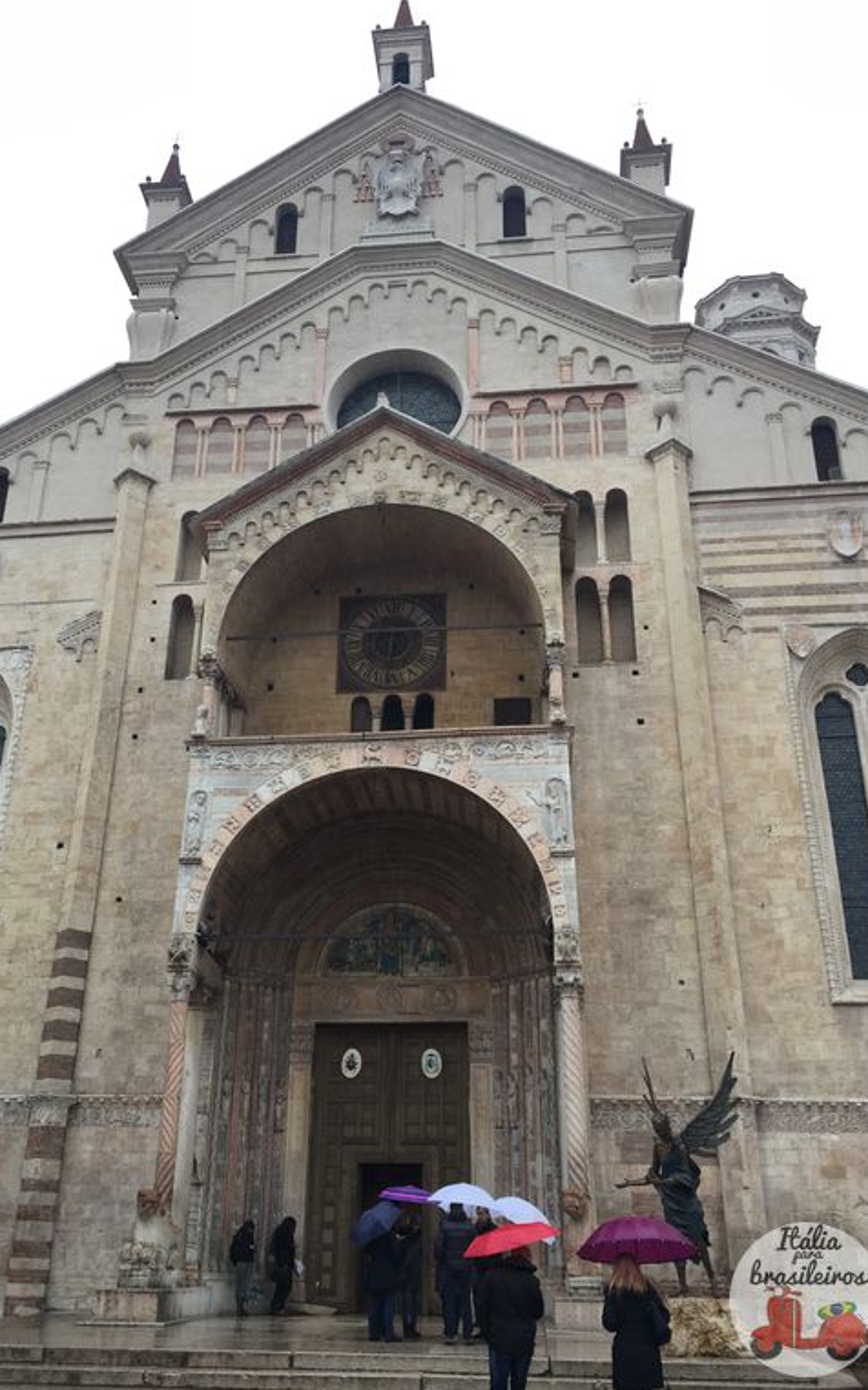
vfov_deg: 61.2
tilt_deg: +24.9
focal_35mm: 31
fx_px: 1174
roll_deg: -0.3
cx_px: 390
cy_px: 699
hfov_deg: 40.5
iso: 32
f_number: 2.2
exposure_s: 1/132
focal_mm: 4.15
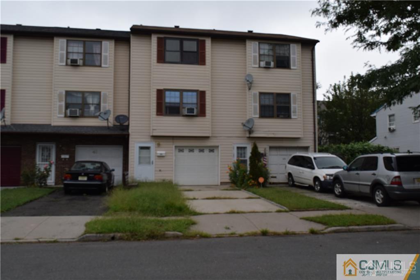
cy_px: 140
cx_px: 210
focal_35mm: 33
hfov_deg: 57.2
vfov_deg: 39.9
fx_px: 385
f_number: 8
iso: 250
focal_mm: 22
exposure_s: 1/250
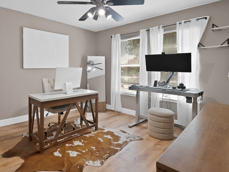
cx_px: 88
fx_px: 132
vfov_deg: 65.5
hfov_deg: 80.4
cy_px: 70
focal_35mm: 20
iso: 640
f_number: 9
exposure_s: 1/2
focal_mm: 12
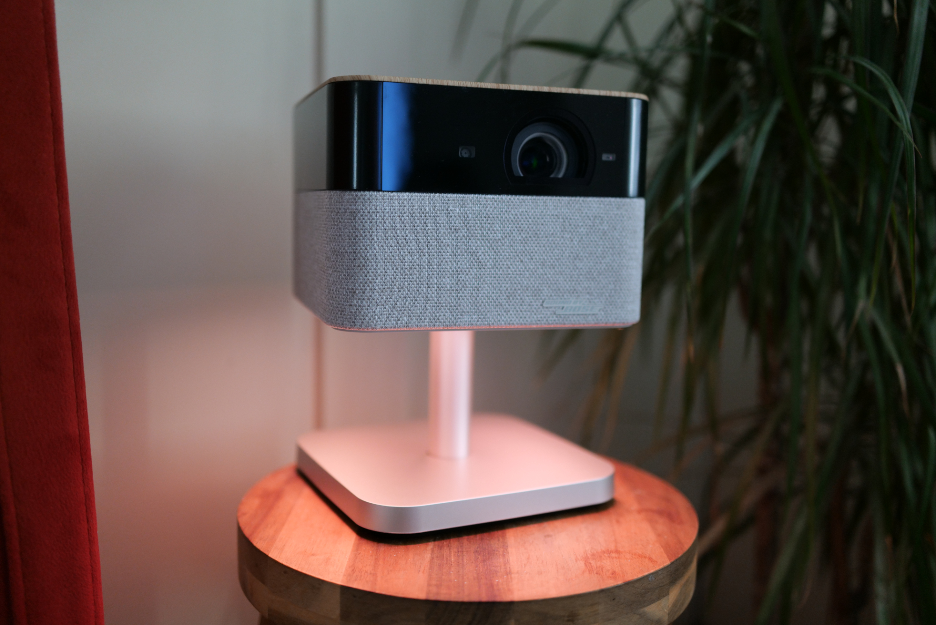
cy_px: 312
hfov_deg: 54.4
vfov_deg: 37.9
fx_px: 910
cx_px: 468
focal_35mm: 35
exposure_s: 1/60
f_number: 1.8
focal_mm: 35
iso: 2000
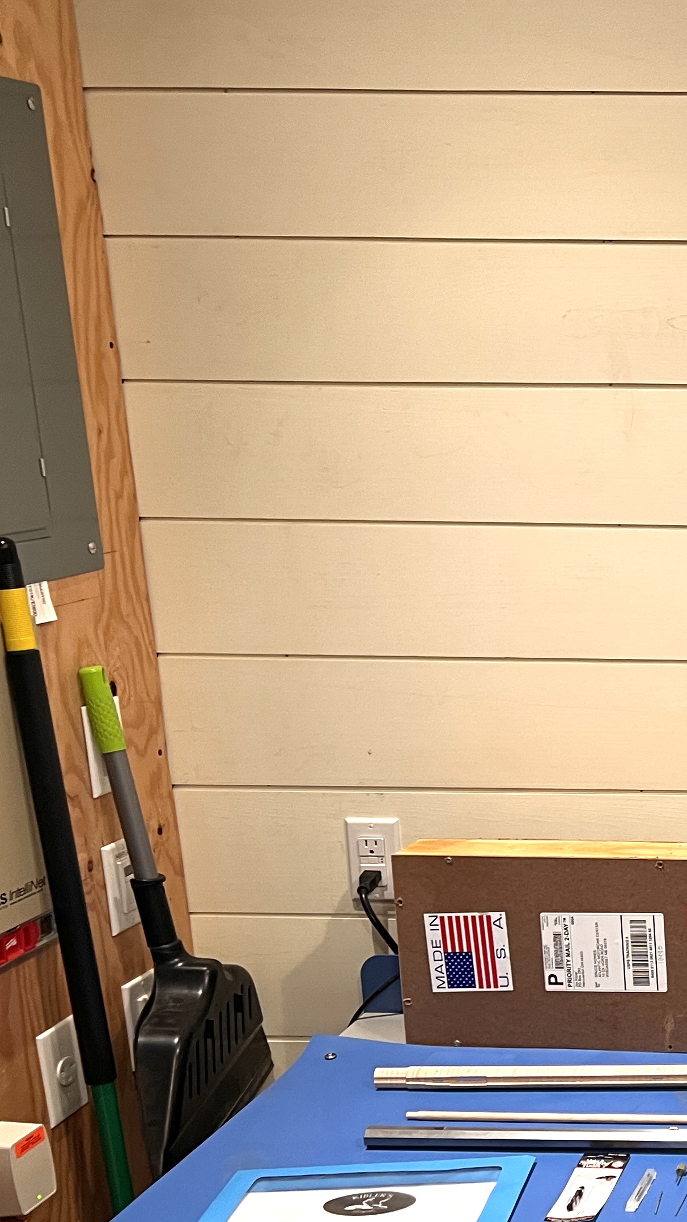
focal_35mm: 53
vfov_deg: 39.0
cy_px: 726
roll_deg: -0.6
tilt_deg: -12.9
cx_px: 1100
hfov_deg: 19.1
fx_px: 1717
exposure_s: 1/60
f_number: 1.5
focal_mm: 5.7
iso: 100
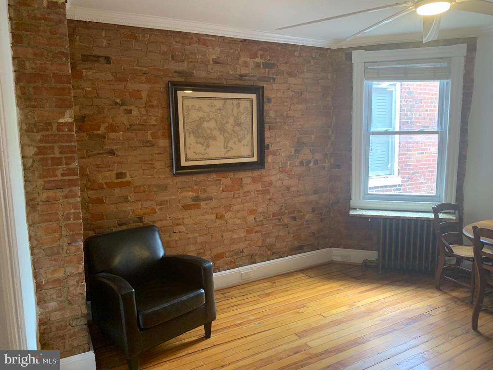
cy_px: 185
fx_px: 370
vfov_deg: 53.1
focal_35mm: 26
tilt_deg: -8.0
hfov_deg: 67.3
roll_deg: -0.4
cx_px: 246
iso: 250
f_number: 1.8
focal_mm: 4.25
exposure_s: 1/60
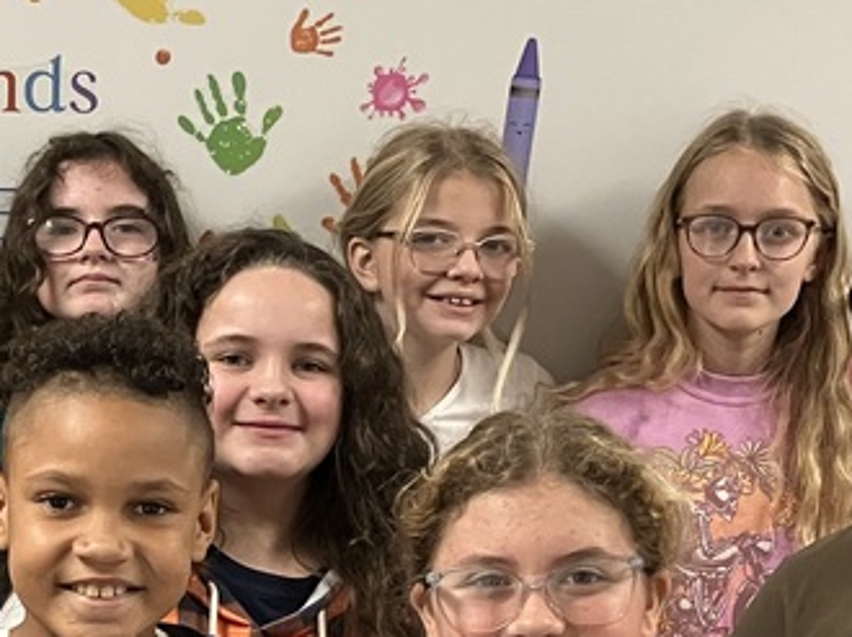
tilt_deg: -15.6
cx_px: 34
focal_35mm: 87
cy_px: 732
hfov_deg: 21.8
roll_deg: -1.0
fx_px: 2140
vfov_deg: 16.4
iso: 200
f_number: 1.8
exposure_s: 1/60
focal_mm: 3.99
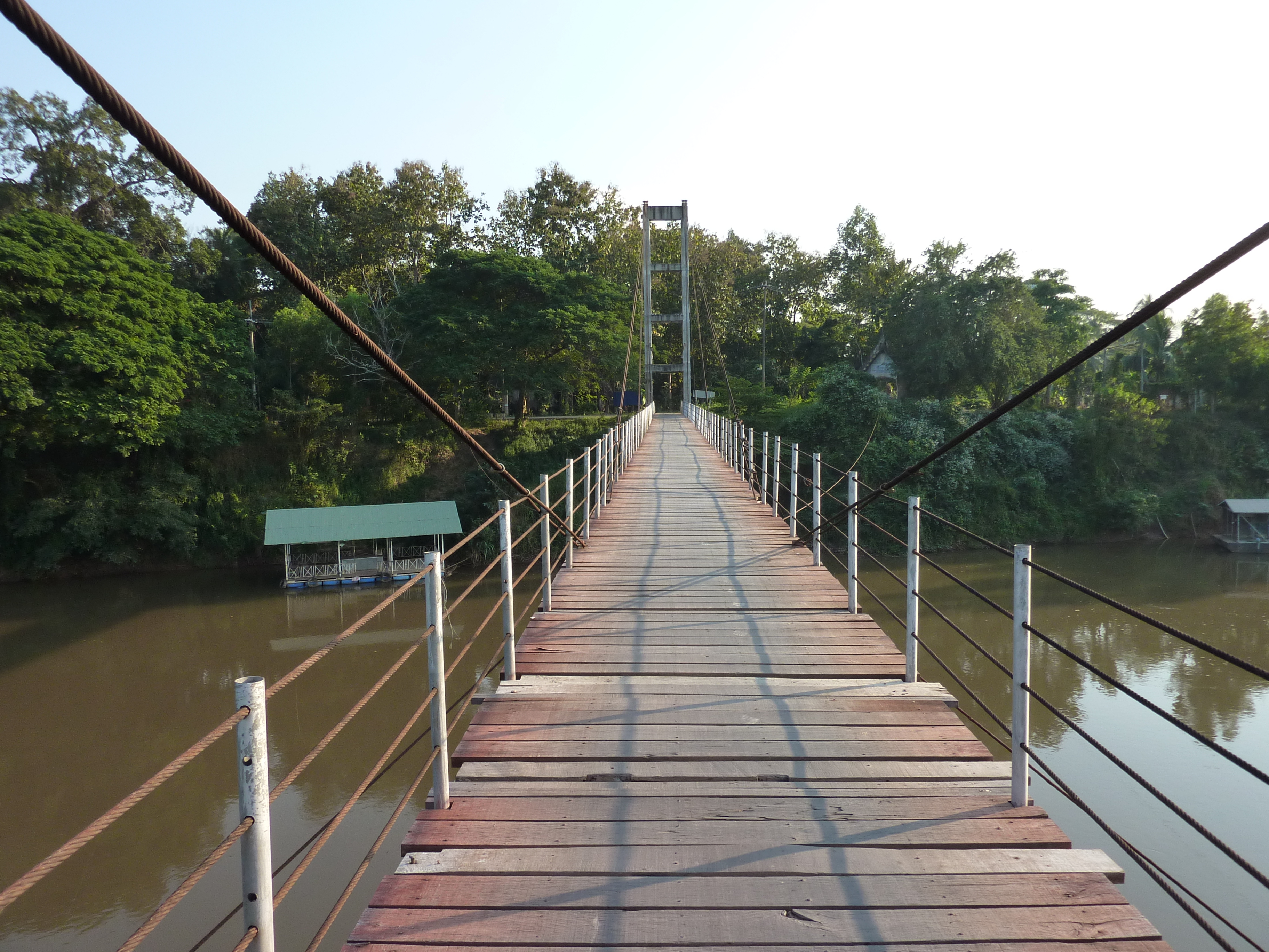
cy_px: 476
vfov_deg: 54.9
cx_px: 634
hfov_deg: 69.4
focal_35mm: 25
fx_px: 916
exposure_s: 1/250
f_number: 4
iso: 125
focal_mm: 4.1
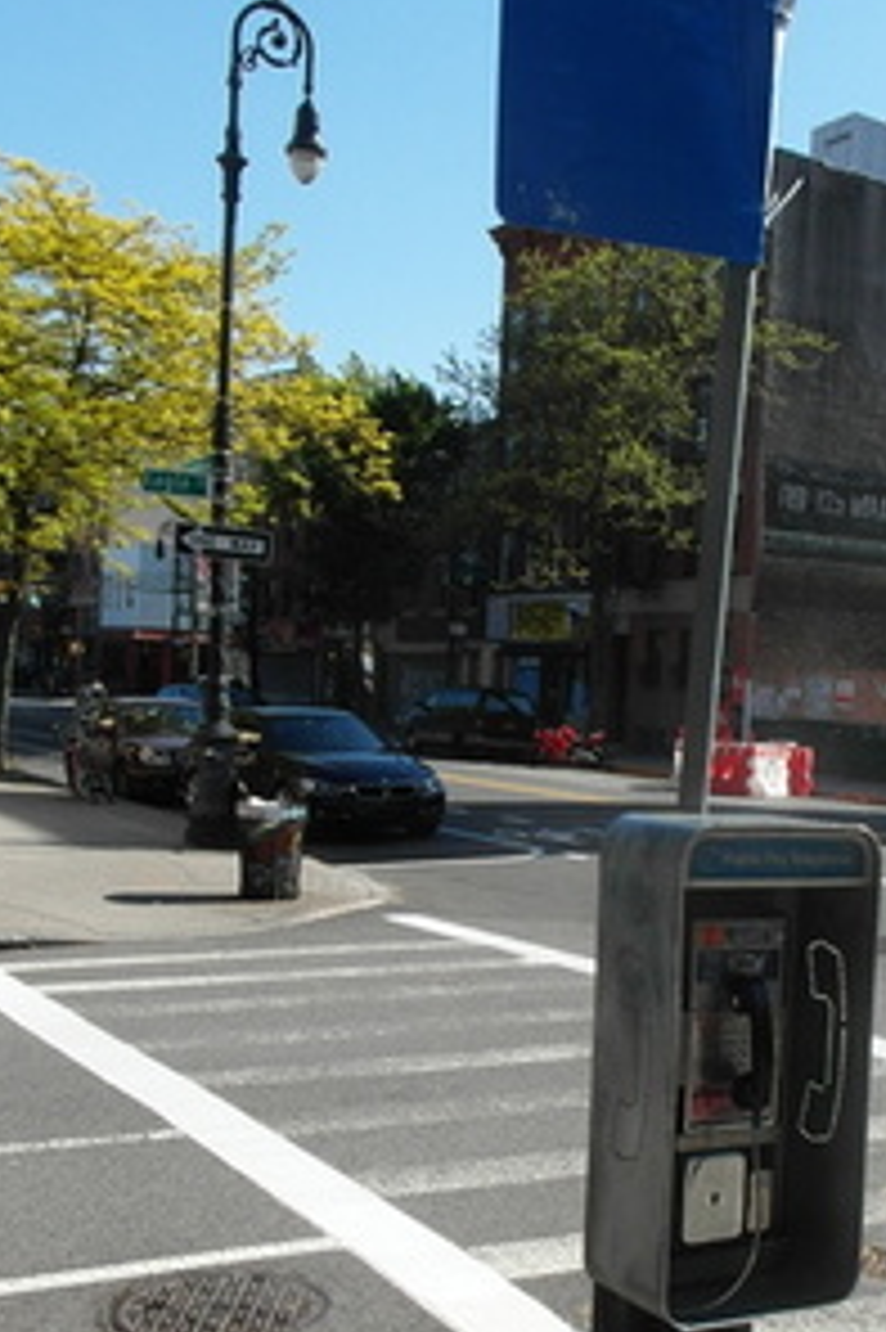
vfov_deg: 40.8
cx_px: 686
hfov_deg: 27.6
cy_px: 832
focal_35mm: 48
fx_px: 1774
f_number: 4
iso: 100
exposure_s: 1/750
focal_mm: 4.1
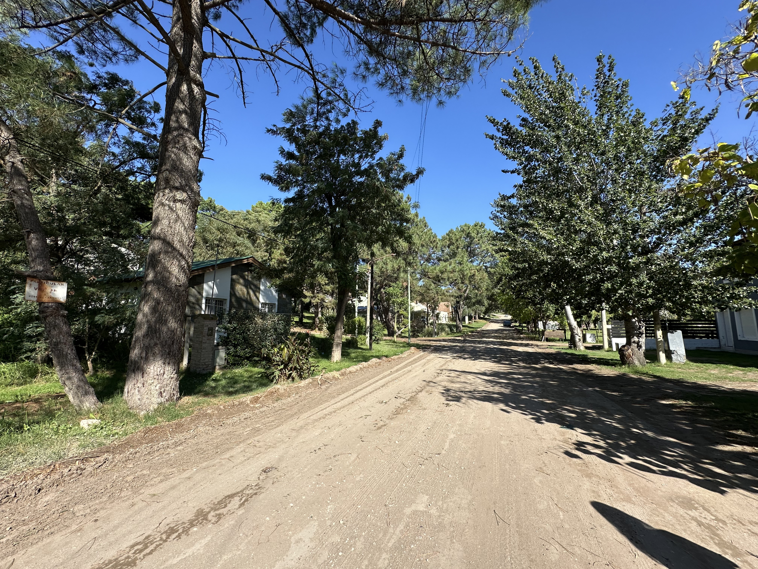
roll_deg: -0.2
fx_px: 307
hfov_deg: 102.1
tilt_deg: +7.2
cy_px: 284
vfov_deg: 85.7
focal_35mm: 14
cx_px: 379
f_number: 2.2
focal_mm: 2.22
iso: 50
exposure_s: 1/972
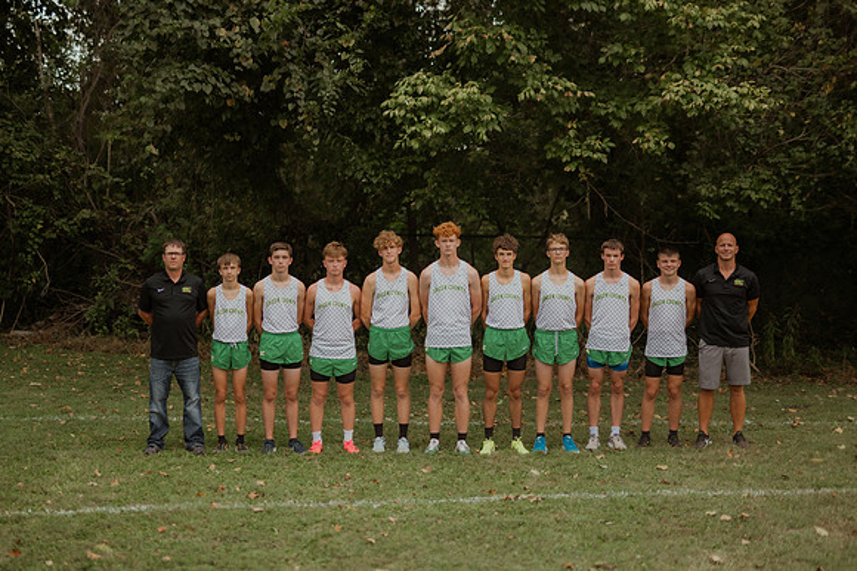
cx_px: 413
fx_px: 1320
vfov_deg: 24.4
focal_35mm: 55
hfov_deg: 36.0
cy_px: 305
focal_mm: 50
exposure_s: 1/2000
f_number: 2.8
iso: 250
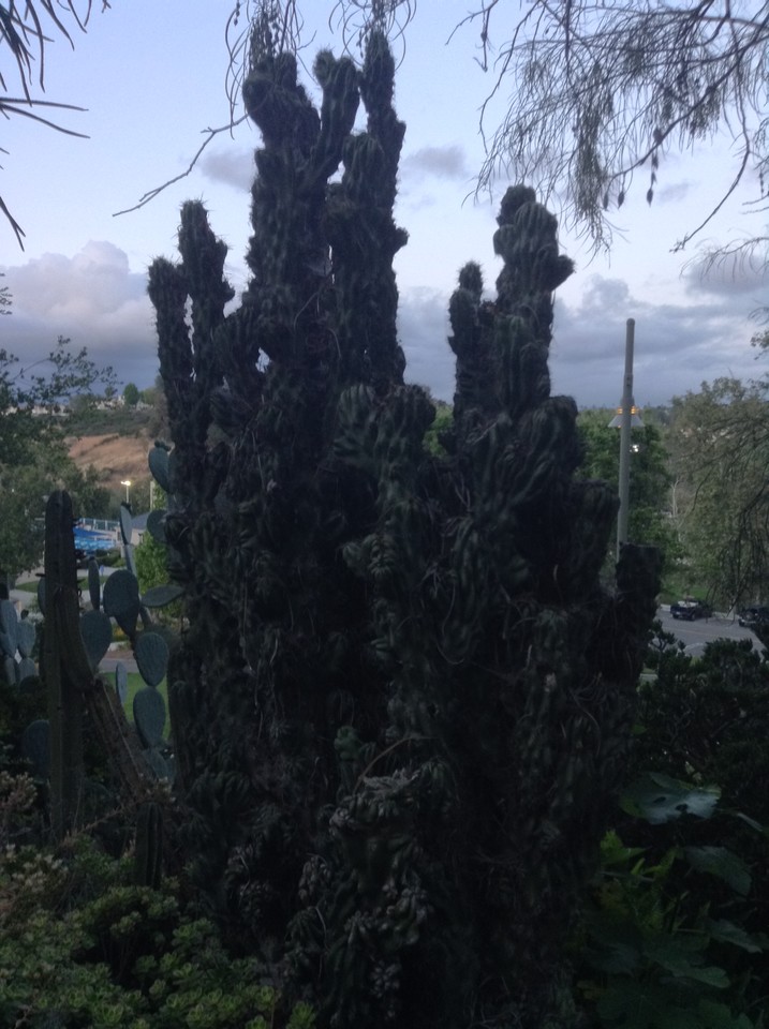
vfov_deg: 55.4
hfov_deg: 42.8
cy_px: 514
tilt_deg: -5.5
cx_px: 384
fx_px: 980
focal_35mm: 33
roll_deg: -0.4
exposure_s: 1/25
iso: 125
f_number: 2.4
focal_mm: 3.3
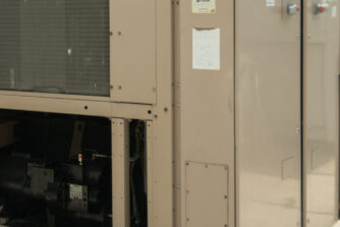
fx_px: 841
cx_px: -1
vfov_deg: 15.3
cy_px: 43
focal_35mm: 89
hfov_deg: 22.0
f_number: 6.3
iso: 250
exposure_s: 1/400
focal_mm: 29
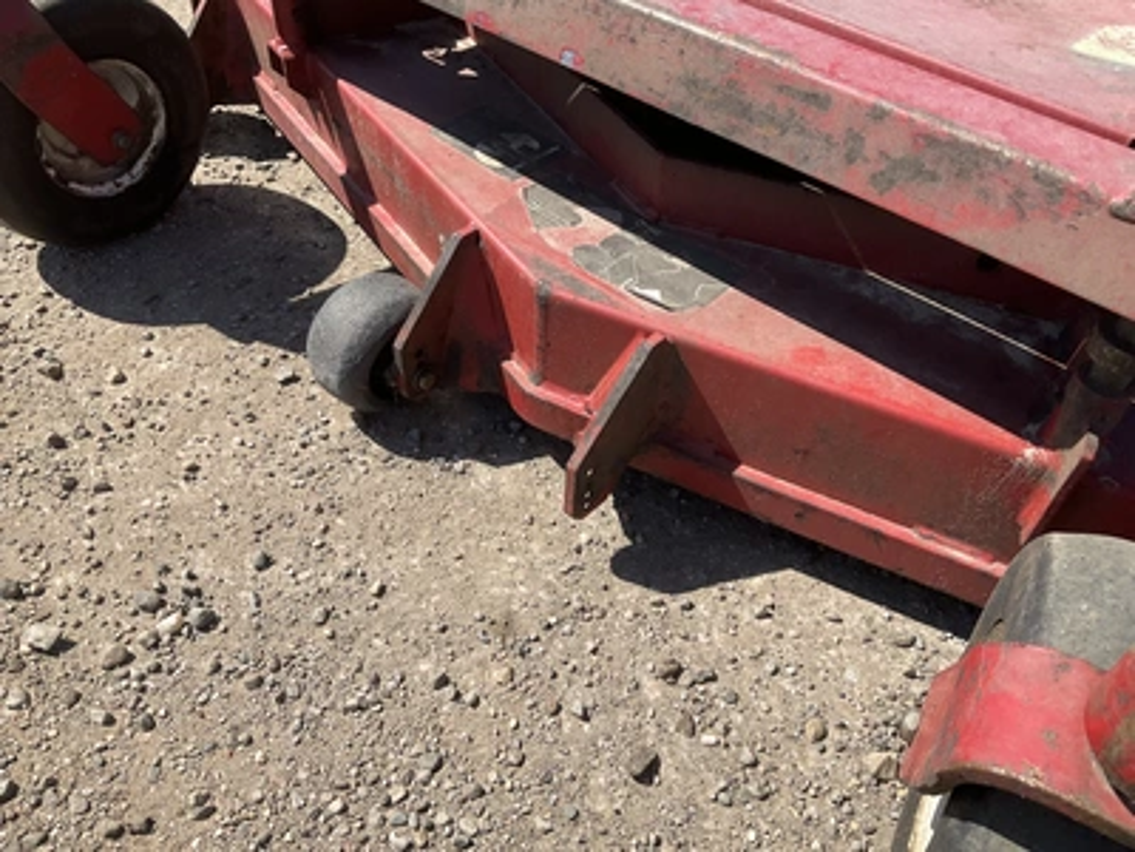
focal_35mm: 29
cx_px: 568
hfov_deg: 61.7
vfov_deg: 48.2
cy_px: 426
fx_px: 951
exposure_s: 1/1342
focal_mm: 3
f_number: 1.8
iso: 25
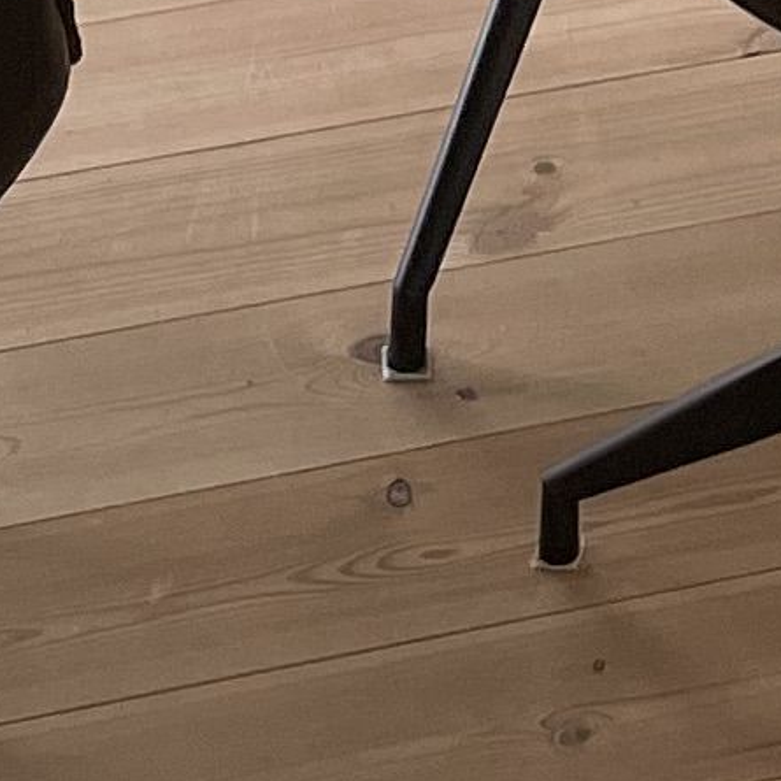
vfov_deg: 7.2
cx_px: 944
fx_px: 5309
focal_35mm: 208
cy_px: -1809
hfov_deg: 8.3
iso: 64
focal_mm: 4.2
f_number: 1.6
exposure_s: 1/121
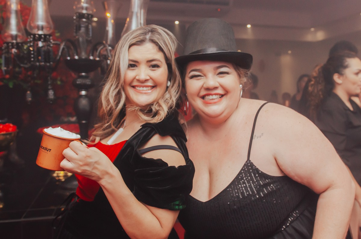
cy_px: 97
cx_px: 204
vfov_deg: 40.1
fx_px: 327
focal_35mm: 33
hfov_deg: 57.6
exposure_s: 1/250
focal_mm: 18
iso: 500
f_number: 2.5
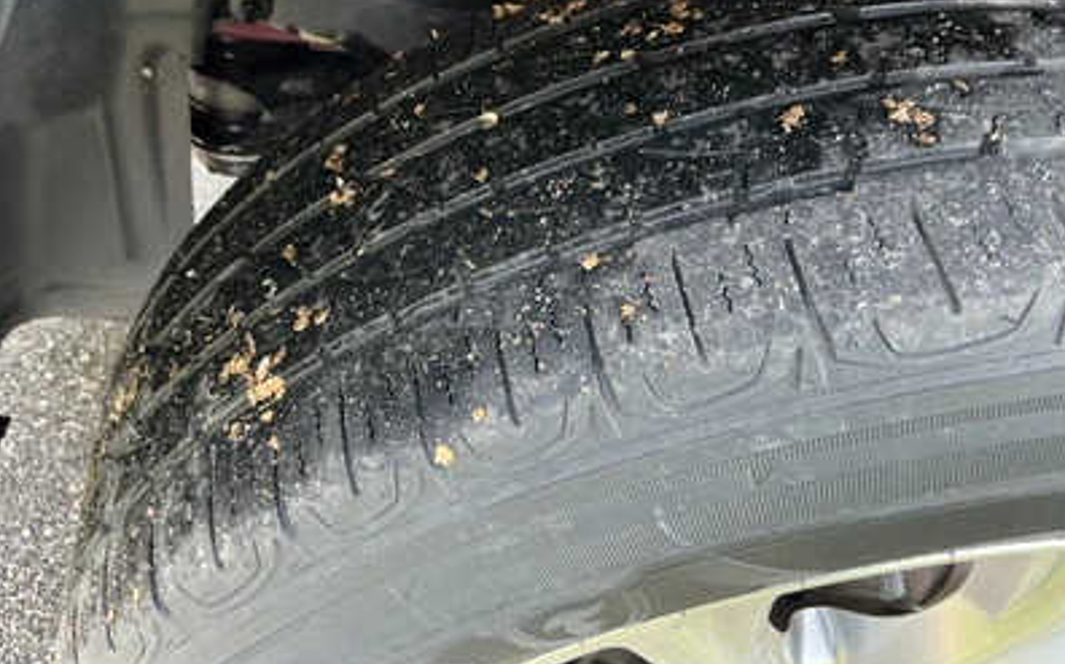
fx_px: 870
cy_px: 304
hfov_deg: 62.9
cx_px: 535
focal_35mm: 30
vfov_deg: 41.7
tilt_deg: -49.8
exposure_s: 1/108
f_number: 1.8
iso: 64
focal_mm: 3
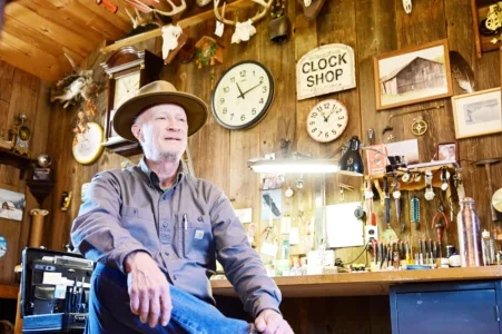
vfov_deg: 35.0
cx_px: 251
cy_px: 167
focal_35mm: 38
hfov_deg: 50.7
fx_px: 529
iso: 3600
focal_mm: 38
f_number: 4.2
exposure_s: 1/125
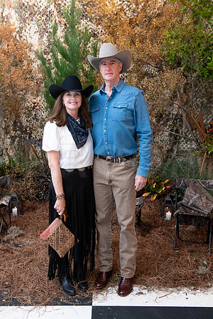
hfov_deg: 35.1
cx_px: 106
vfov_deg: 50.7
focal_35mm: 38
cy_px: 160
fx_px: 337
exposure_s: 1/100
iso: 3200
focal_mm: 38
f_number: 5.6
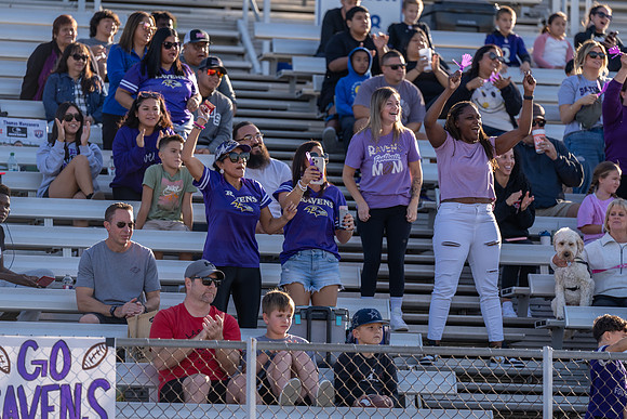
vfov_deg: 6.9
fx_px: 3484
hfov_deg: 10.3
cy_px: 210
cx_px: 314
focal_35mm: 200
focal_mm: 200
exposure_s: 1/1000
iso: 125
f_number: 3.2
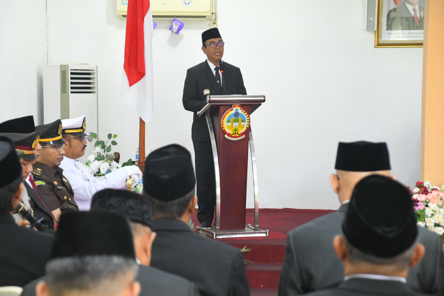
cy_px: 148
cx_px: 222
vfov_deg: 14.1
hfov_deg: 21.0
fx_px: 1196
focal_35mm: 97
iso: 3200
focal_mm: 65
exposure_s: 1/60
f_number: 5
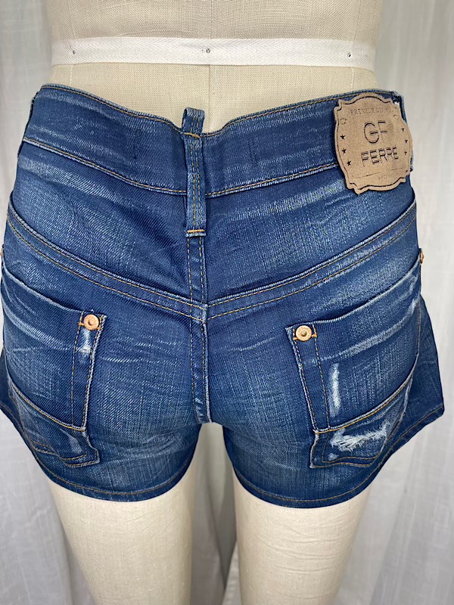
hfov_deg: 54.9
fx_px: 437
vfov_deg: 69.4
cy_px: 302
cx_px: 227
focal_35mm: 25
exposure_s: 1/121
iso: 32
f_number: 1.6
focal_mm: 5.1
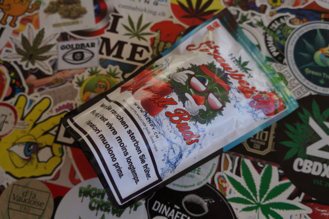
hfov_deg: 59.5
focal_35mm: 32
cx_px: 164
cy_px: 110
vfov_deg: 41.7
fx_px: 288
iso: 100
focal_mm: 21
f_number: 4.5
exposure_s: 1/250
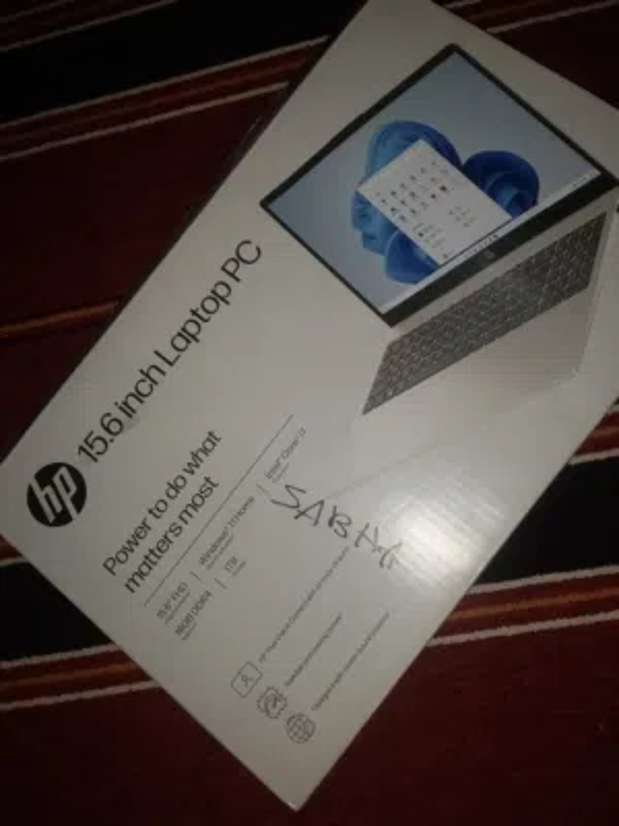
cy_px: 413
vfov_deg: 58.4
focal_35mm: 31
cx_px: 310
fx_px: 739
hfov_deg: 45.4
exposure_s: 1/50
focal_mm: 3.3
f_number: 2.2
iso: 40
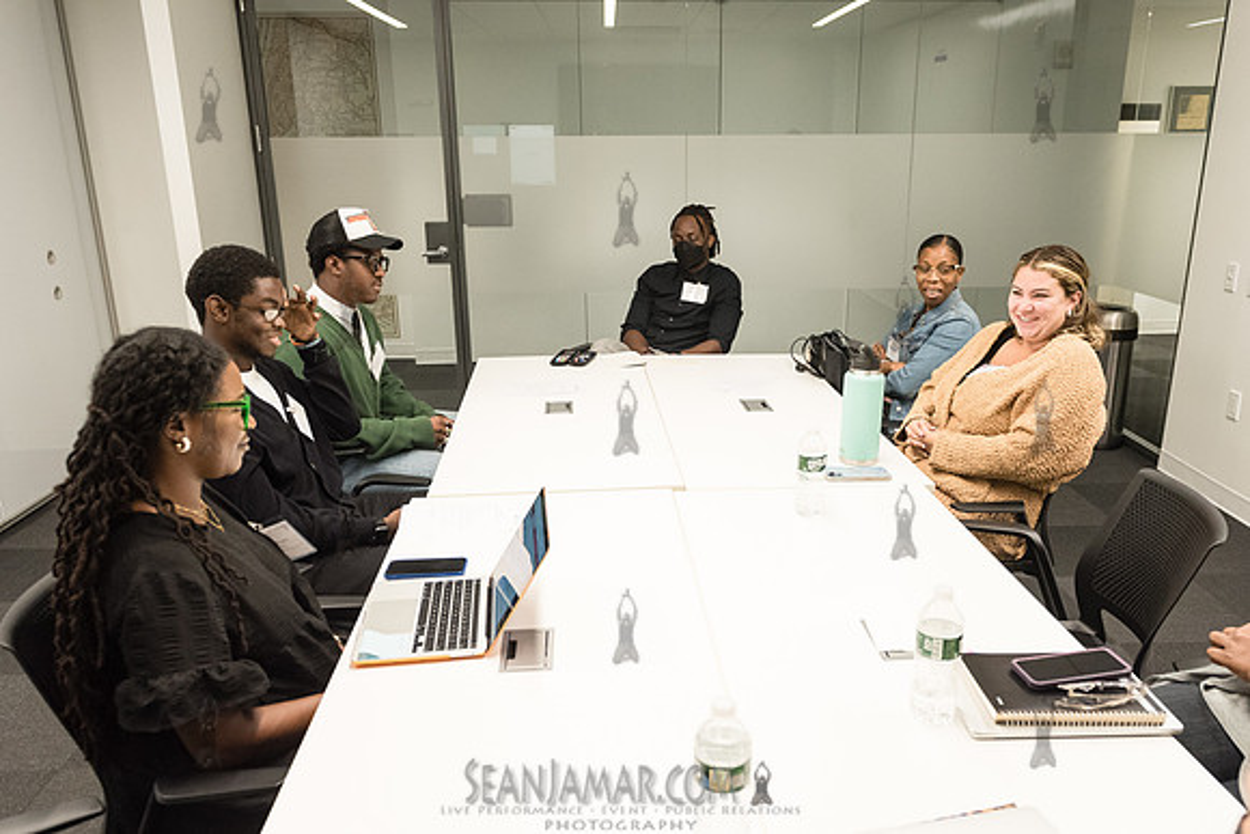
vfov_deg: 45.7
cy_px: 452
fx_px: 988
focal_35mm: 28
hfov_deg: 64.6
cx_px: 660
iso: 2500
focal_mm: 24
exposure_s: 1/320
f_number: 4
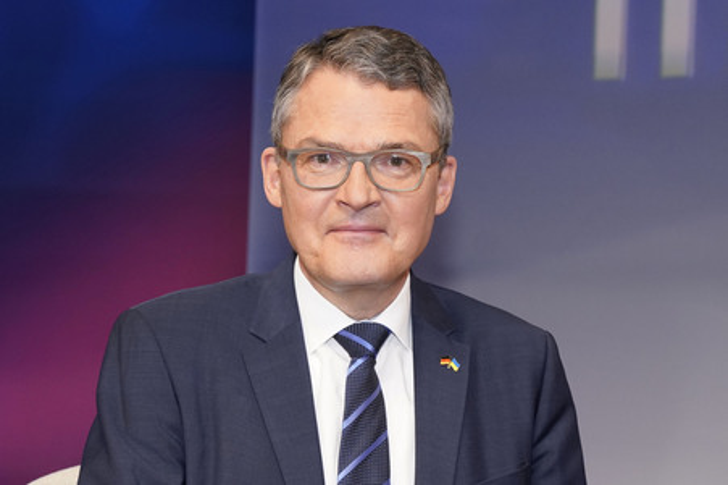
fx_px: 889
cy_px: 242
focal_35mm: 44
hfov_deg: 44.5
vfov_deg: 30.5
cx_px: 364
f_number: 5
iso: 2000
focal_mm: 44
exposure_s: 1/160
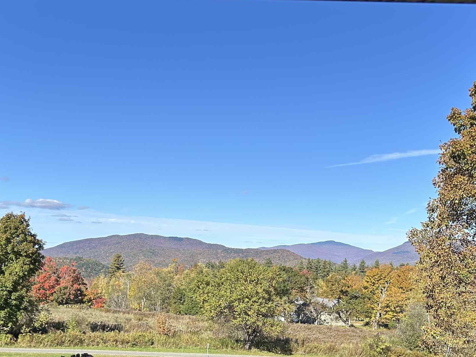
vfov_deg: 28.7
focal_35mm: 49
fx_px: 674
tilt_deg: -4.8
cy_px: 311
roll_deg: -0.8
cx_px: 293
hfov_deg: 38.7
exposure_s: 1/3460
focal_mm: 5.7
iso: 50
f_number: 1.5
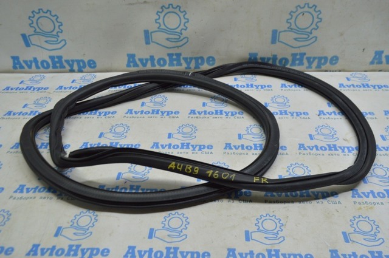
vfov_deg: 43.5
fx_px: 324
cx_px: 194
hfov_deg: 62.0
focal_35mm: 30
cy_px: 129
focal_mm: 20
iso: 400
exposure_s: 1/40
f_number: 5.6
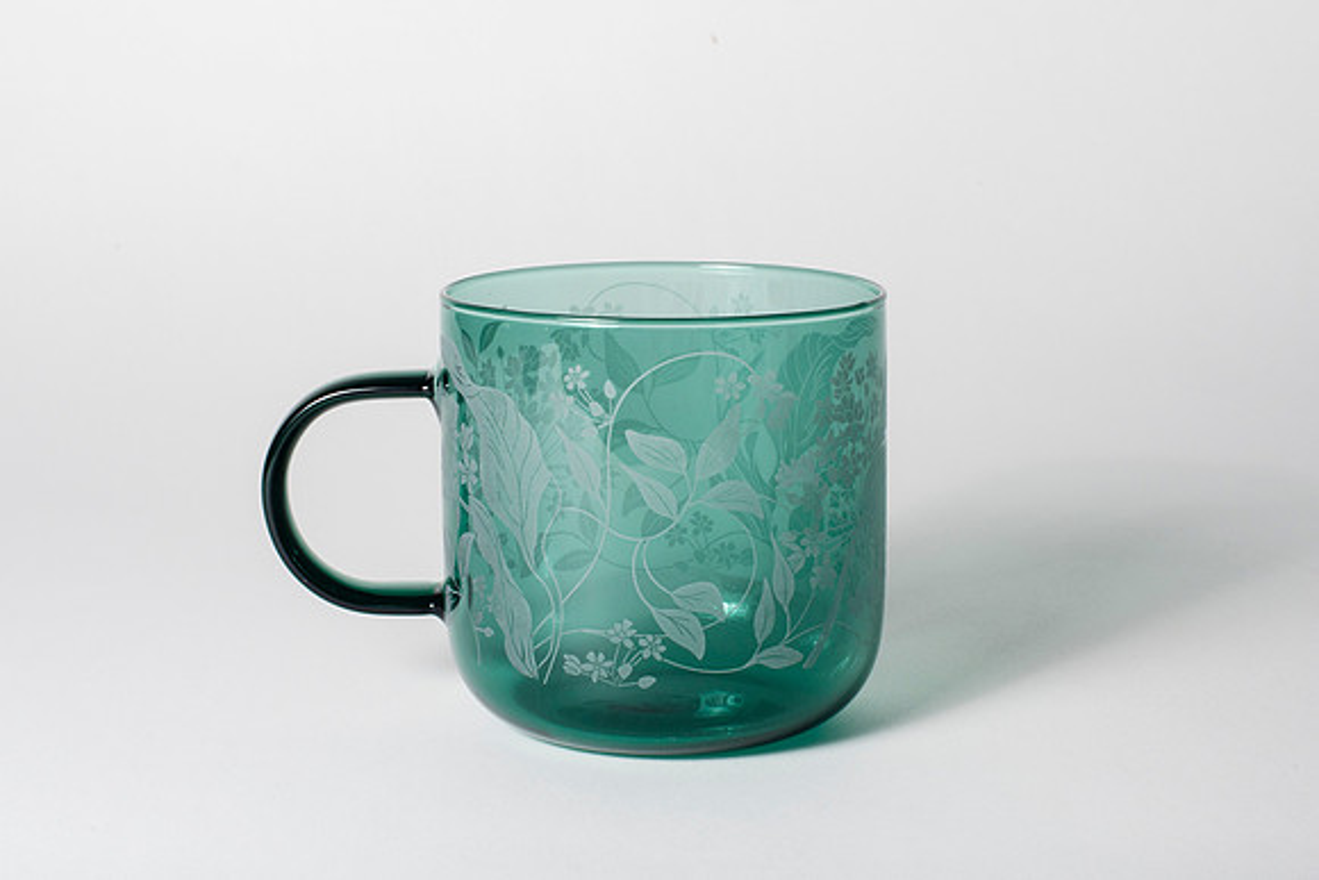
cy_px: 440
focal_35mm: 77
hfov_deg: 26.4
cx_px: 652
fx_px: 2811
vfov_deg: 17.8
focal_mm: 50
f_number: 16
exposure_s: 1/250
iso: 200
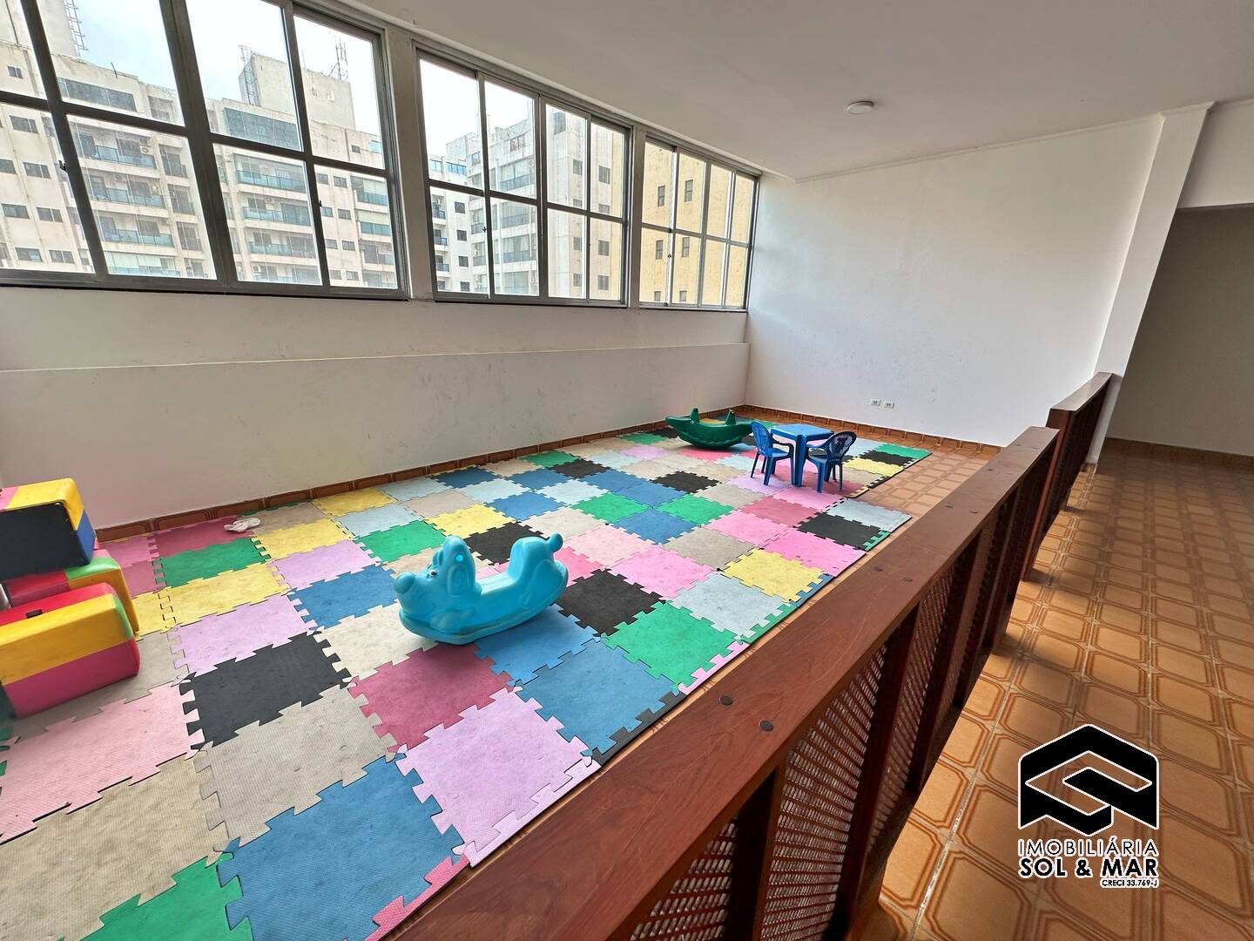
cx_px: 627
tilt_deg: -16.2
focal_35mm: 14
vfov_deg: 85.7
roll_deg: -1.4
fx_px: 507
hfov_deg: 102.1
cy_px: 470
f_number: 2.2
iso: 40
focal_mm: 2.22
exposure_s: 1/121
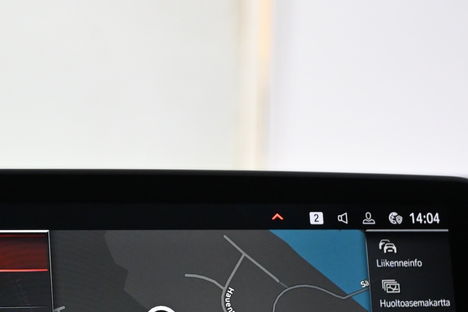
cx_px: 137
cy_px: 296
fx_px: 1443
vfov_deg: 12.2
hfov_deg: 18.3
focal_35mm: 111
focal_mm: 38
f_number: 5.6
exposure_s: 1/80
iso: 3200
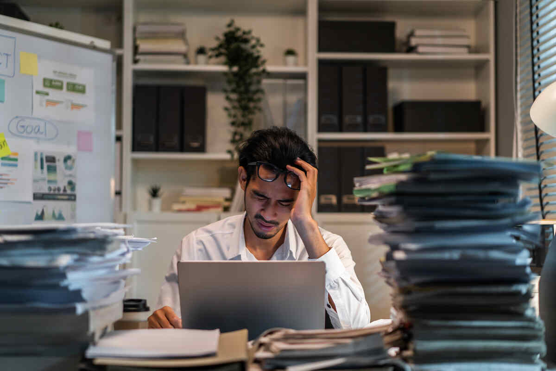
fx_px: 849
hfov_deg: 36.2
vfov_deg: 24.6
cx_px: 278
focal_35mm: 55
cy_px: 186
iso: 500
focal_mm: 55
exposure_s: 1/100
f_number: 2
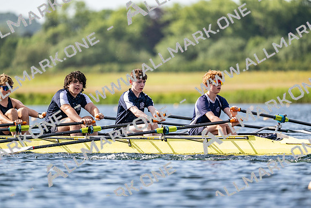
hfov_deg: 5.2
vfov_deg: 3.4
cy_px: 104
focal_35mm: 400
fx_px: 3456
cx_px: 156
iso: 450
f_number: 4.5
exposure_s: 1/2500
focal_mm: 400
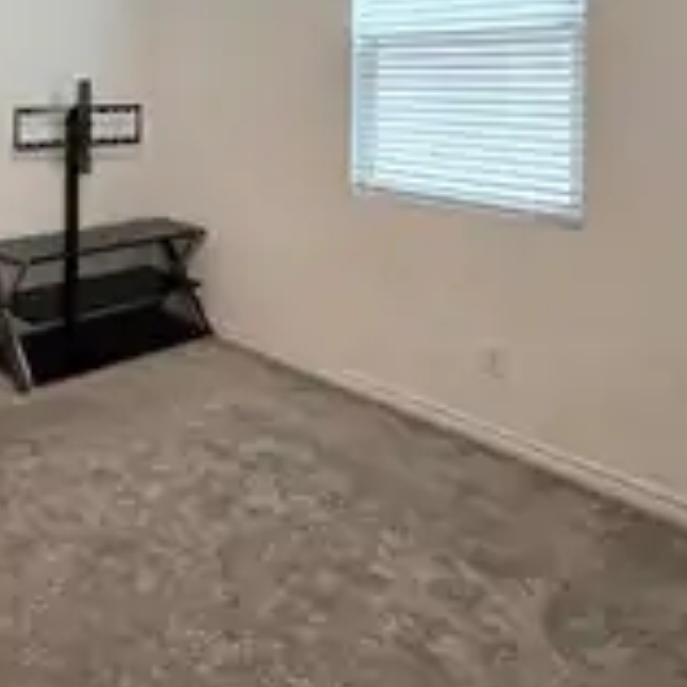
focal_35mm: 29
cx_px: 48
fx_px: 651
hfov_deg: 48.7
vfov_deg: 50.1
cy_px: 83
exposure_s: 1/60
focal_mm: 2.2
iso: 160
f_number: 1.9
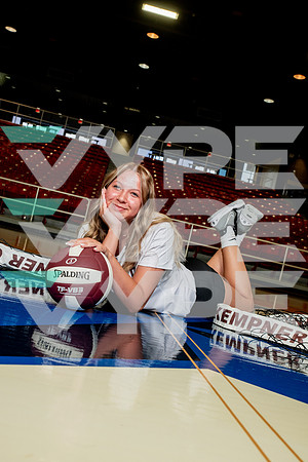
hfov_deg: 33.4
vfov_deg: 48.5
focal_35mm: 40
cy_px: 231
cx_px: 154
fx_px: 513
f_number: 7.1
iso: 800
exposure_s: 1/200
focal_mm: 40
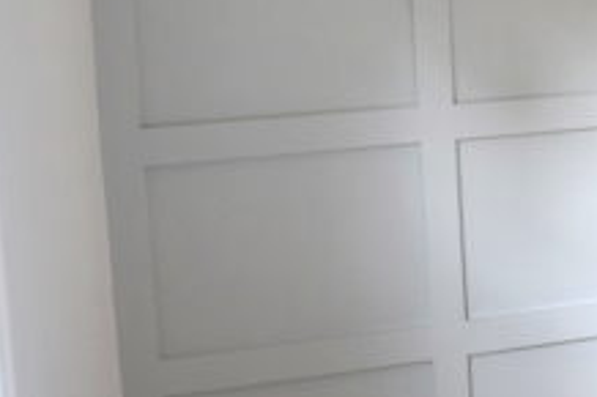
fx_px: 1027
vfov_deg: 21.5
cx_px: 592
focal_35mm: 62
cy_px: 62
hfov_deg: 30.2
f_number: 5
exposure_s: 1/100
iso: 1600
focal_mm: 18
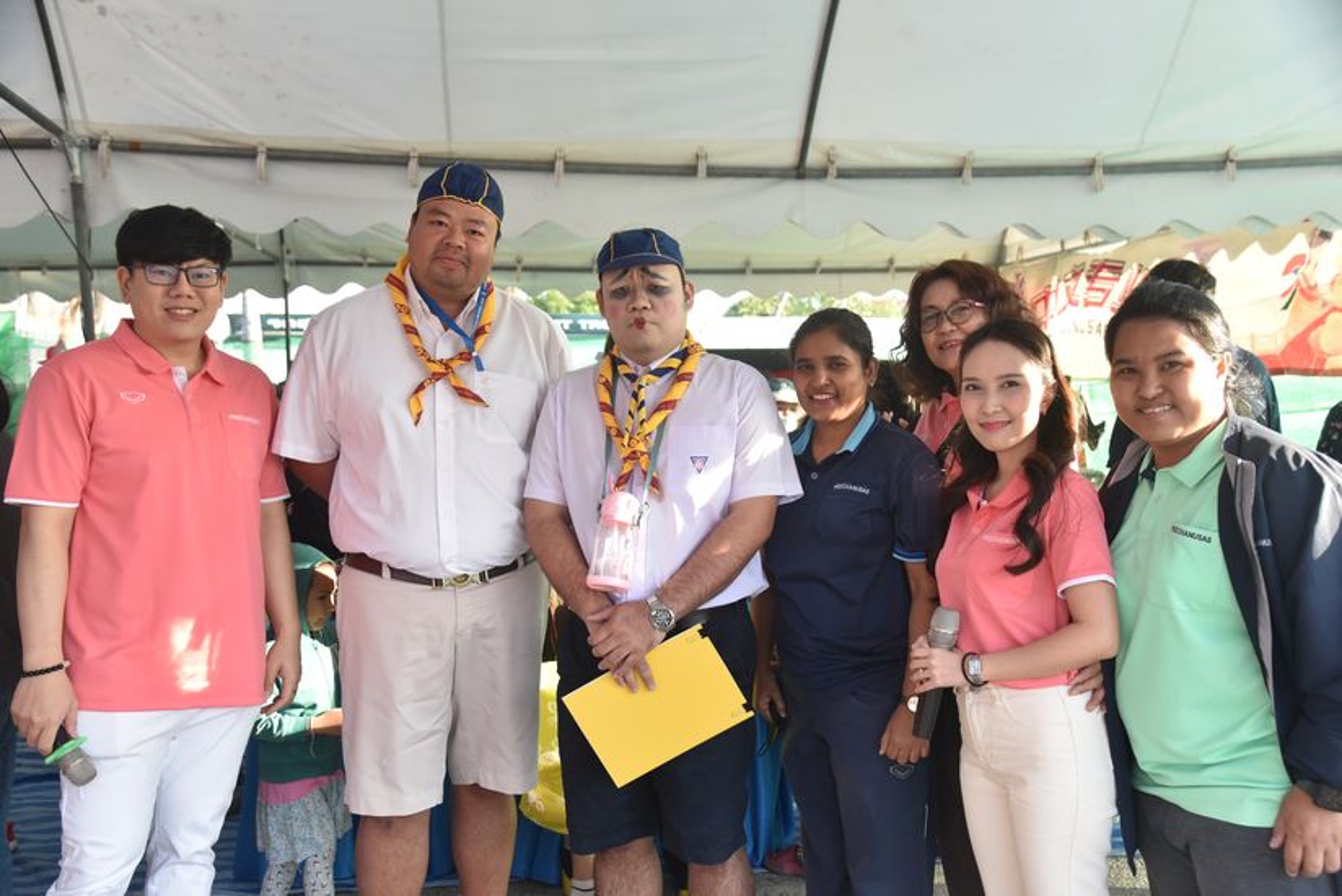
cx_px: 671
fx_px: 1268
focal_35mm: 34
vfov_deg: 38.9
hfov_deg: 55.8
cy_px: 448
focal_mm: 34
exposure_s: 1/500
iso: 1600
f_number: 4
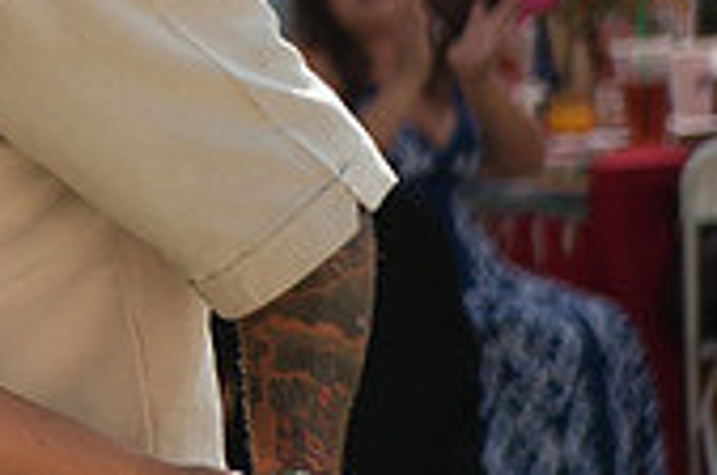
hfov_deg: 7.8
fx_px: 5129
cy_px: -25
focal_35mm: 258
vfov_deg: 5.3
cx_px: -416
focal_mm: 75
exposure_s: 1/2000
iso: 200
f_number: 2.8
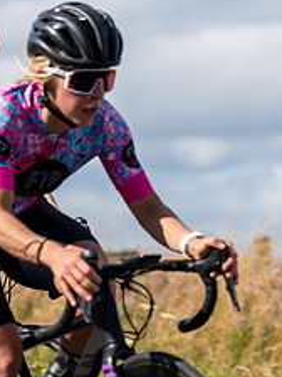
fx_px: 3172
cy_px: 233
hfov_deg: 5.1
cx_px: 25
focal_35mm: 292
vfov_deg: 6.8
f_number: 3.5
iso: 100
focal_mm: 117
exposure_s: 1/800
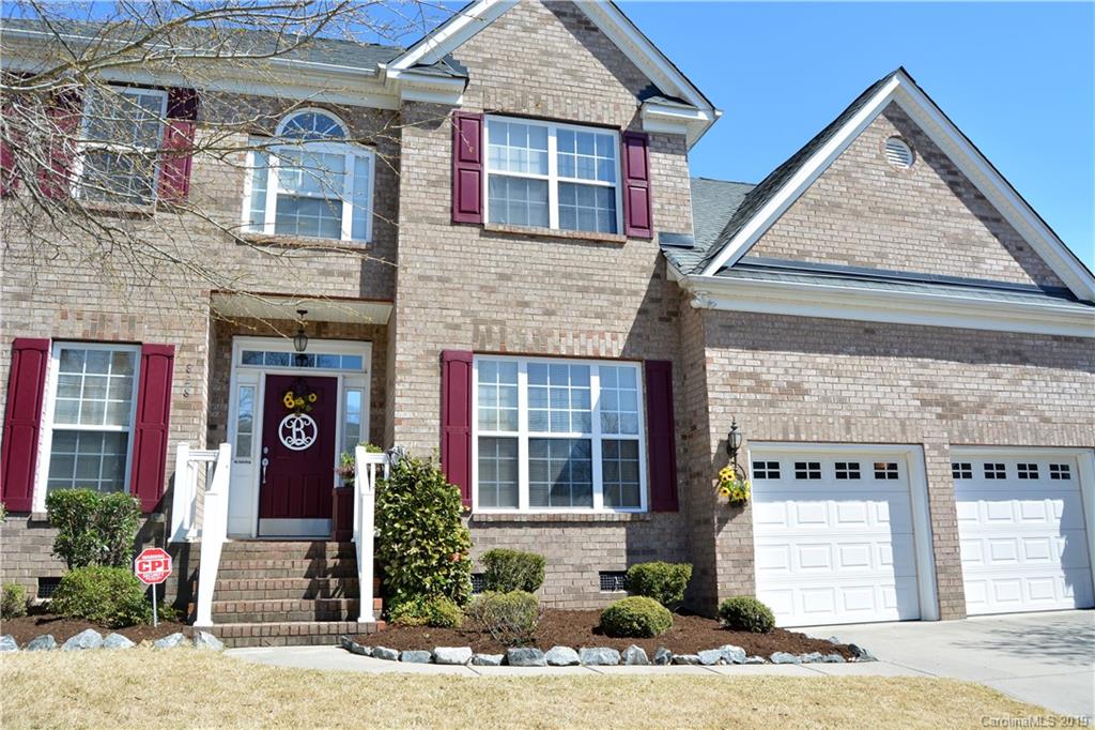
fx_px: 821
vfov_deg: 47.9
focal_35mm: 27
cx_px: 548
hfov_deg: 67.4
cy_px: 365
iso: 100
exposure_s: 1/200
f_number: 7.1
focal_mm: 18
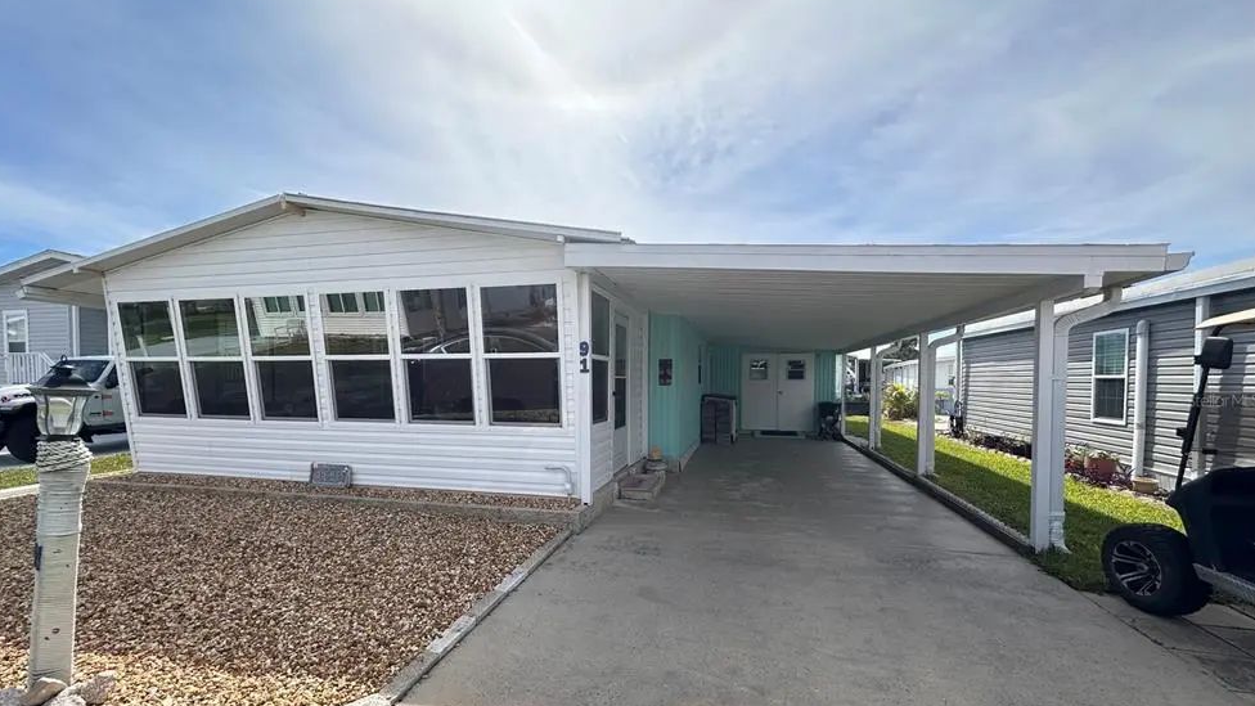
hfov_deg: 99.3
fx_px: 532
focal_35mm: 16
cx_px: 606
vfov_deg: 66.8
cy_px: 400
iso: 40
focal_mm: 2.22
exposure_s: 1/1114
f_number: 2.2
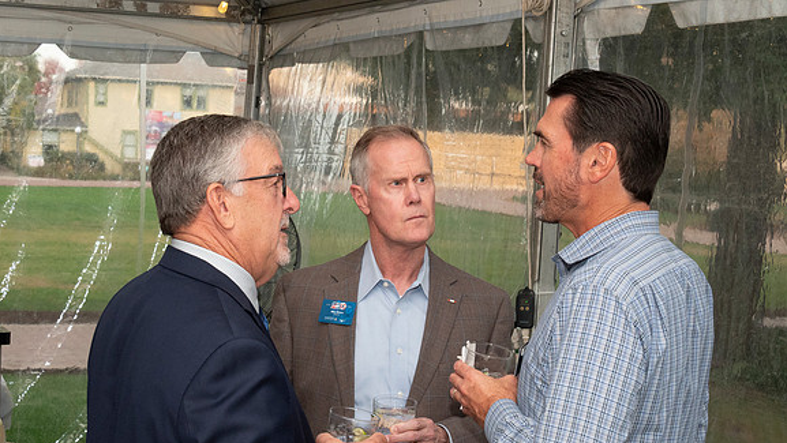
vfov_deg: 20.1
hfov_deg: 34.9
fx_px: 1252
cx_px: 394
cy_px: 253
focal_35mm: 60
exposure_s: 1/125
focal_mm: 38
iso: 1600
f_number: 11
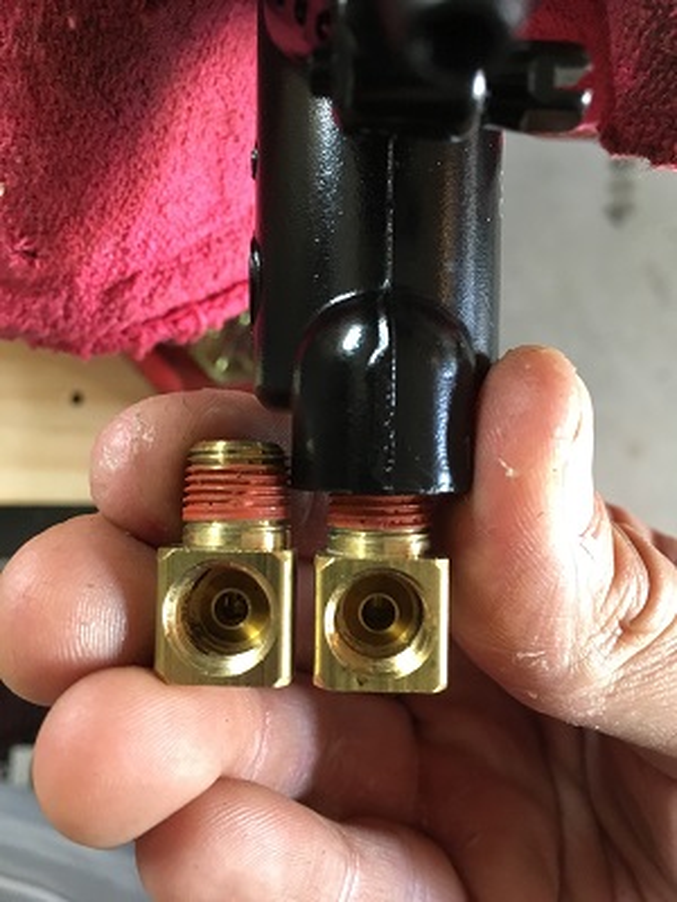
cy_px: 451
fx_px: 756
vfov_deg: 61.7
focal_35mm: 29
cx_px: 338
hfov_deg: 48.2
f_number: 2.2
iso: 200
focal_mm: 4.15
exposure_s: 1/15
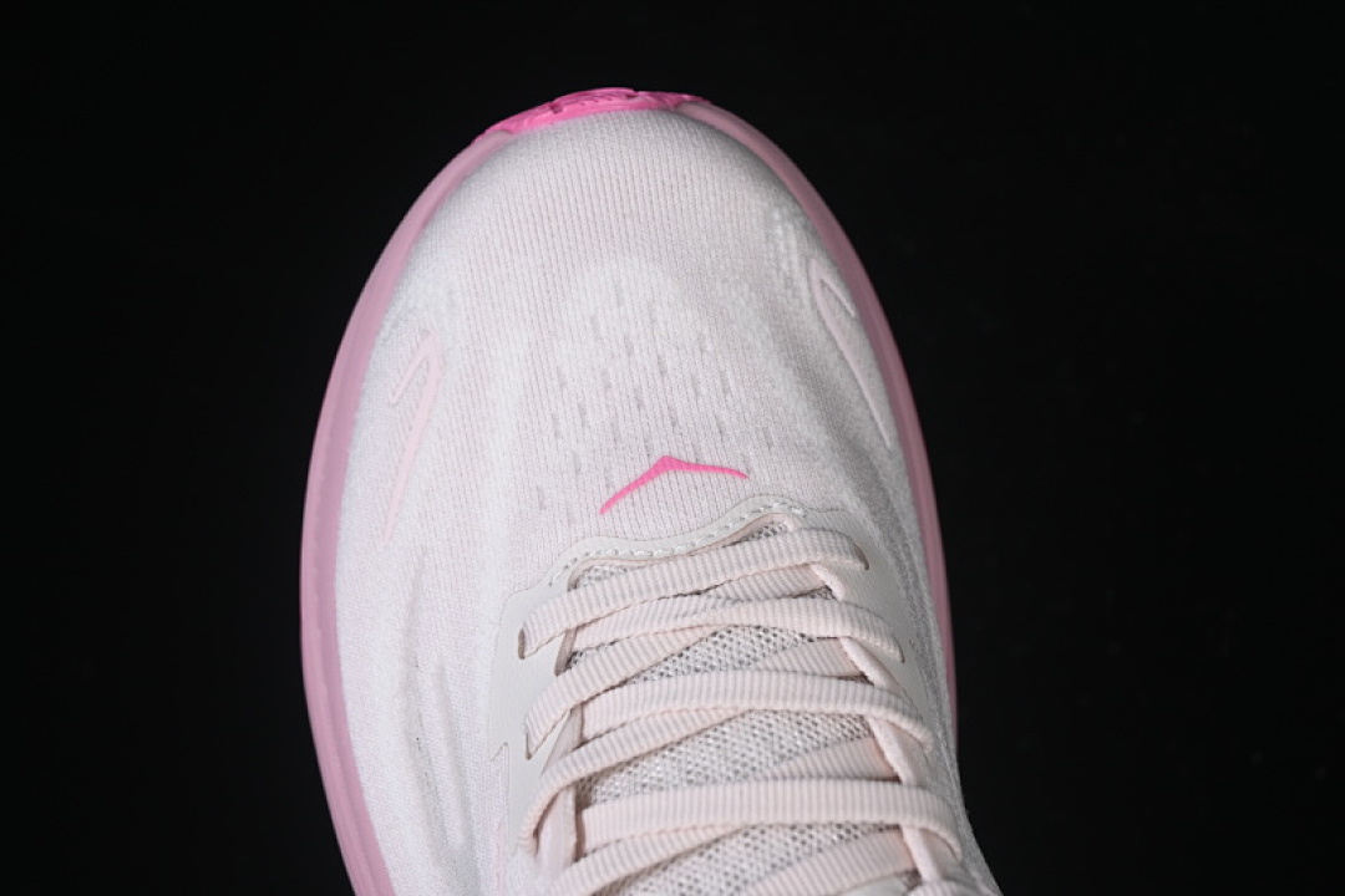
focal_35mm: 75
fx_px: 2802
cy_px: 448
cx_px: 672
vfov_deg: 18.2
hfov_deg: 27.0
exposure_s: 1/80
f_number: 7.1
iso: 160
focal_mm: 50
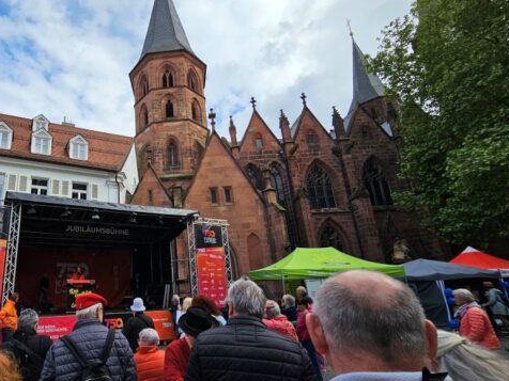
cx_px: 142
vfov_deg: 68.6
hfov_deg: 79.7
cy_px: 201
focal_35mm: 19
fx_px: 279
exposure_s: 1/1874
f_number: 2.2
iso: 50
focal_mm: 2.2
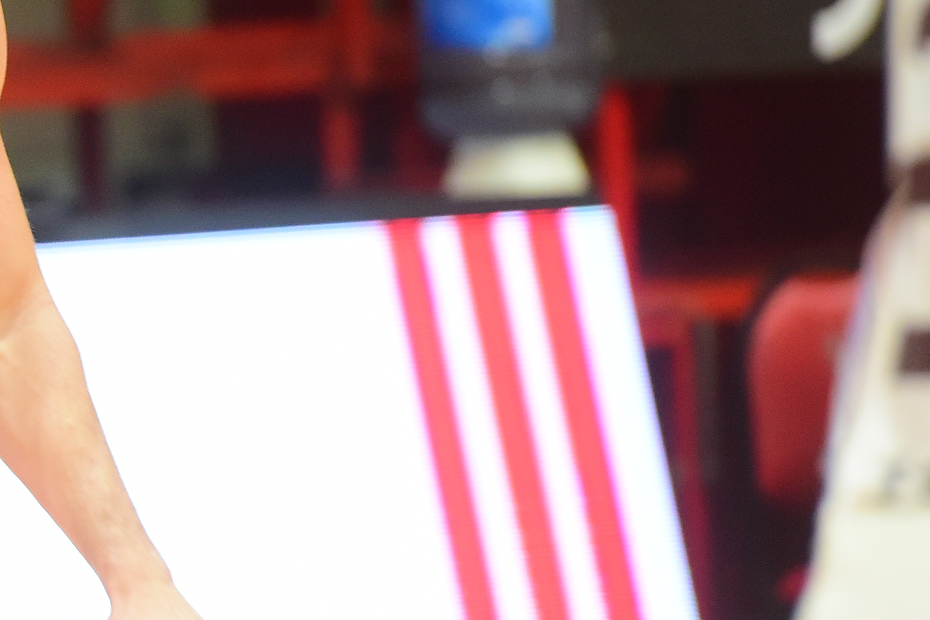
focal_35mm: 712
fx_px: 18392
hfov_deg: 2.9
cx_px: -324
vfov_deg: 1.9
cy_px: 303
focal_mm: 200
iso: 2000
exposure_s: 1/400
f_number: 2.8
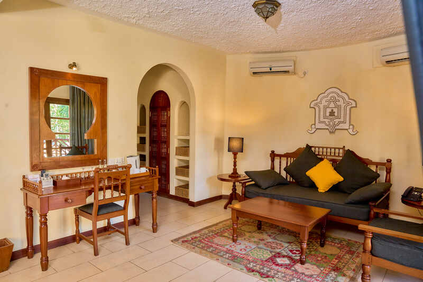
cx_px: 212
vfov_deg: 53.1
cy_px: 141
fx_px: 282
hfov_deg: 73.8
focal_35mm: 24
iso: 1250
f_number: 9
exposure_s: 1/25
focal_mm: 24
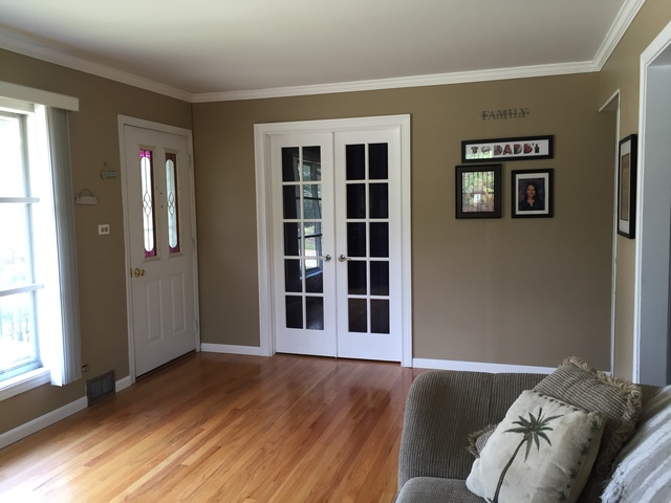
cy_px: 252
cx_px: 336
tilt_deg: -4.8
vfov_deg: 48.2
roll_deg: +1.2
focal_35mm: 29
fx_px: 562
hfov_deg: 61.7
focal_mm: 4.15
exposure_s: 1/30
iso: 32
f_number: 2.2
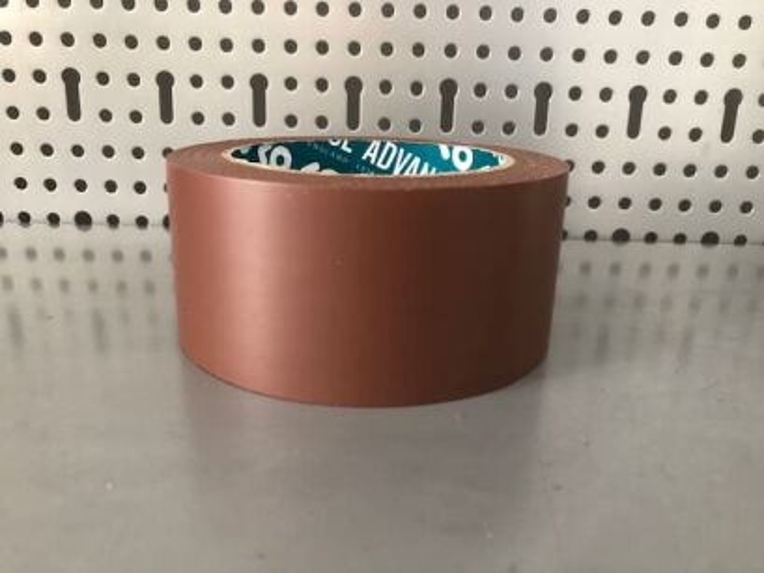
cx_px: 382
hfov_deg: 63.4
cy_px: 286
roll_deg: -3.0
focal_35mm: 28
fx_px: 618
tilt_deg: -18.3
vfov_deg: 49.8
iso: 80
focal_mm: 3.99
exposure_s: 1/15
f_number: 1.8
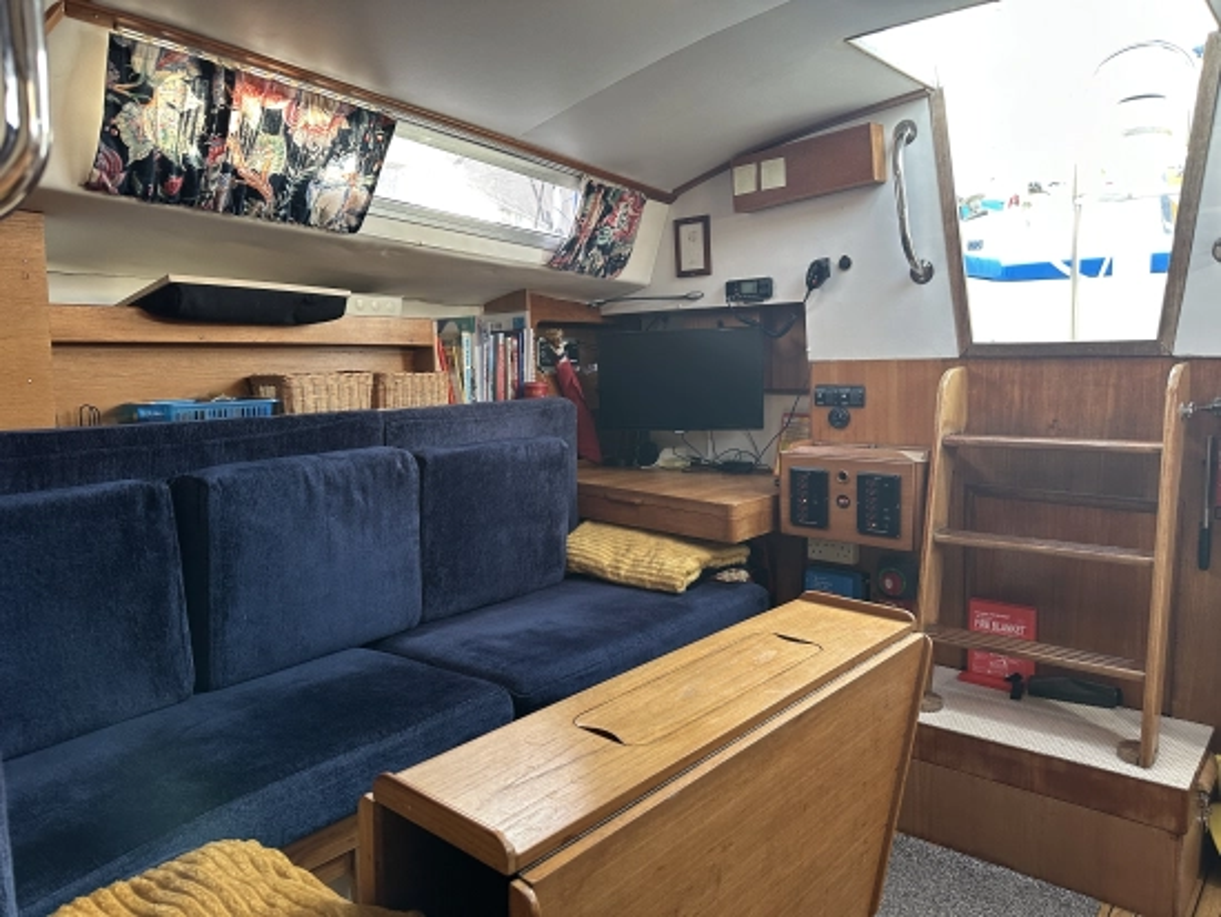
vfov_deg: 56.9
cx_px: 610
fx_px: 847
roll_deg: +0.3
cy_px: 458
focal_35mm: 24
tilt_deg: -6.1
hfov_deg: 71.6
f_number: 1.78
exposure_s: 1/94
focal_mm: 6.86
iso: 250
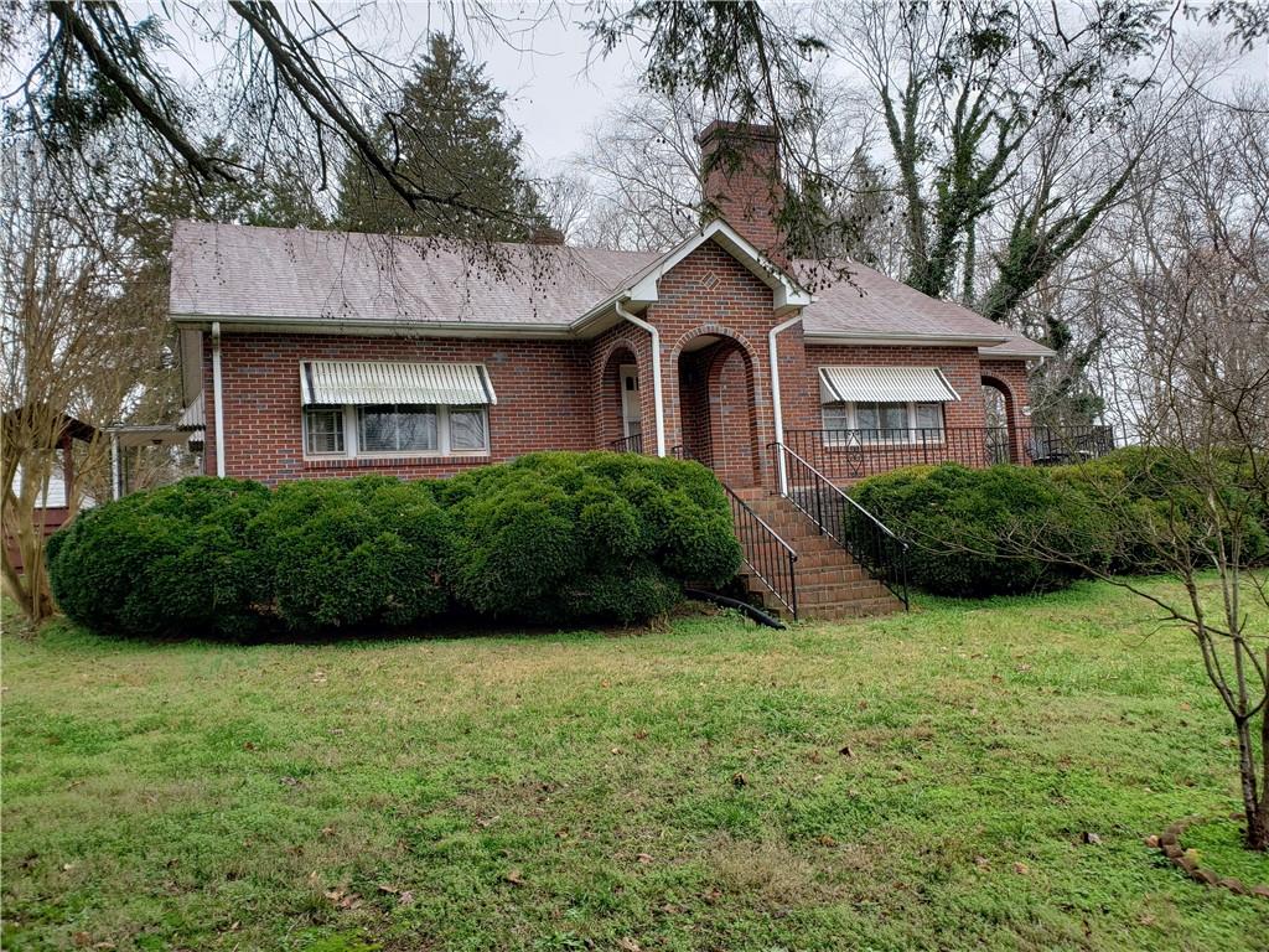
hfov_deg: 67.3
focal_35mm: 26
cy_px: 476
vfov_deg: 53.1
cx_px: 634
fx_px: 953
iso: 50
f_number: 2.4
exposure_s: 1/251
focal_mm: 4.3
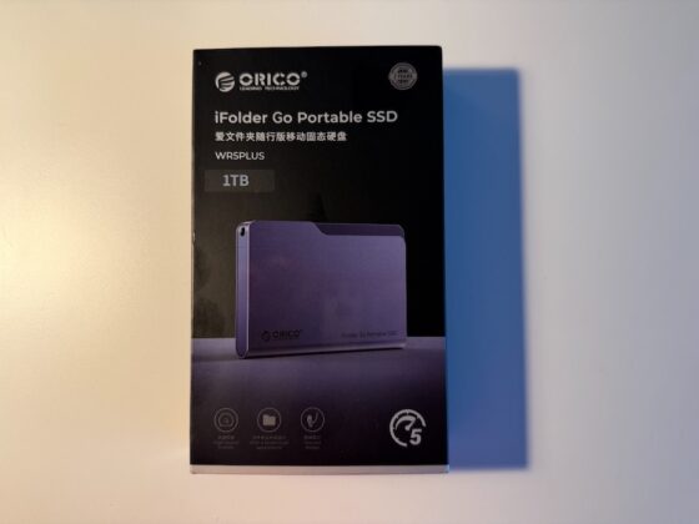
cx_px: 350
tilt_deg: -87.1
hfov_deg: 71.6
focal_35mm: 24
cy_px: 262
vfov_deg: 56.8
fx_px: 485
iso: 160
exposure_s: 1/100
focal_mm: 6.76
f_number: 1.78
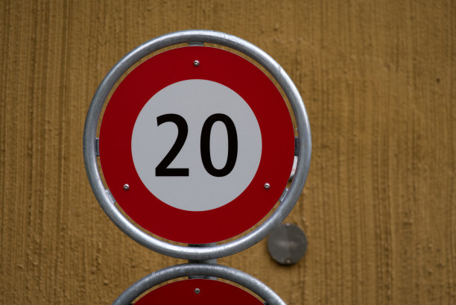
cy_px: 152
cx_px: 228
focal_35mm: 200
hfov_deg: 10.3
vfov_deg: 6.9
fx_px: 2535
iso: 100
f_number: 4
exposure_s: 1/250
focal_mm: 200
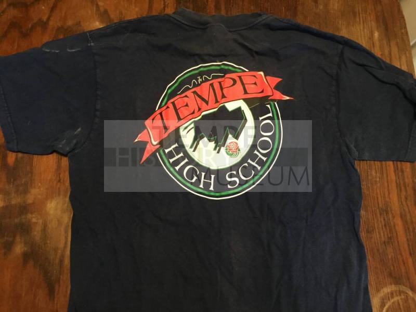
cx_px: 208
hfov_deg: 61.7
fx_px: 349
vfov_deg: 48.2
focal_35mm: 29
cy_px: 156
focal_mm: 4.15
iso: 250
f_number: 2.2
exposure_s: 1/17
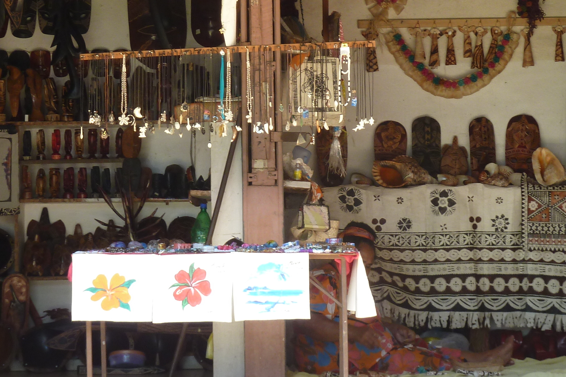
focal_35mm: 135
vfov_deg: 10.2
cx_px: 258
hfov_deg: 15.2
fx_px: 2122
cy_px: 132
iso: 100
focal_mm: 11.9
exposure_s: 1/40
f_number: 4.1
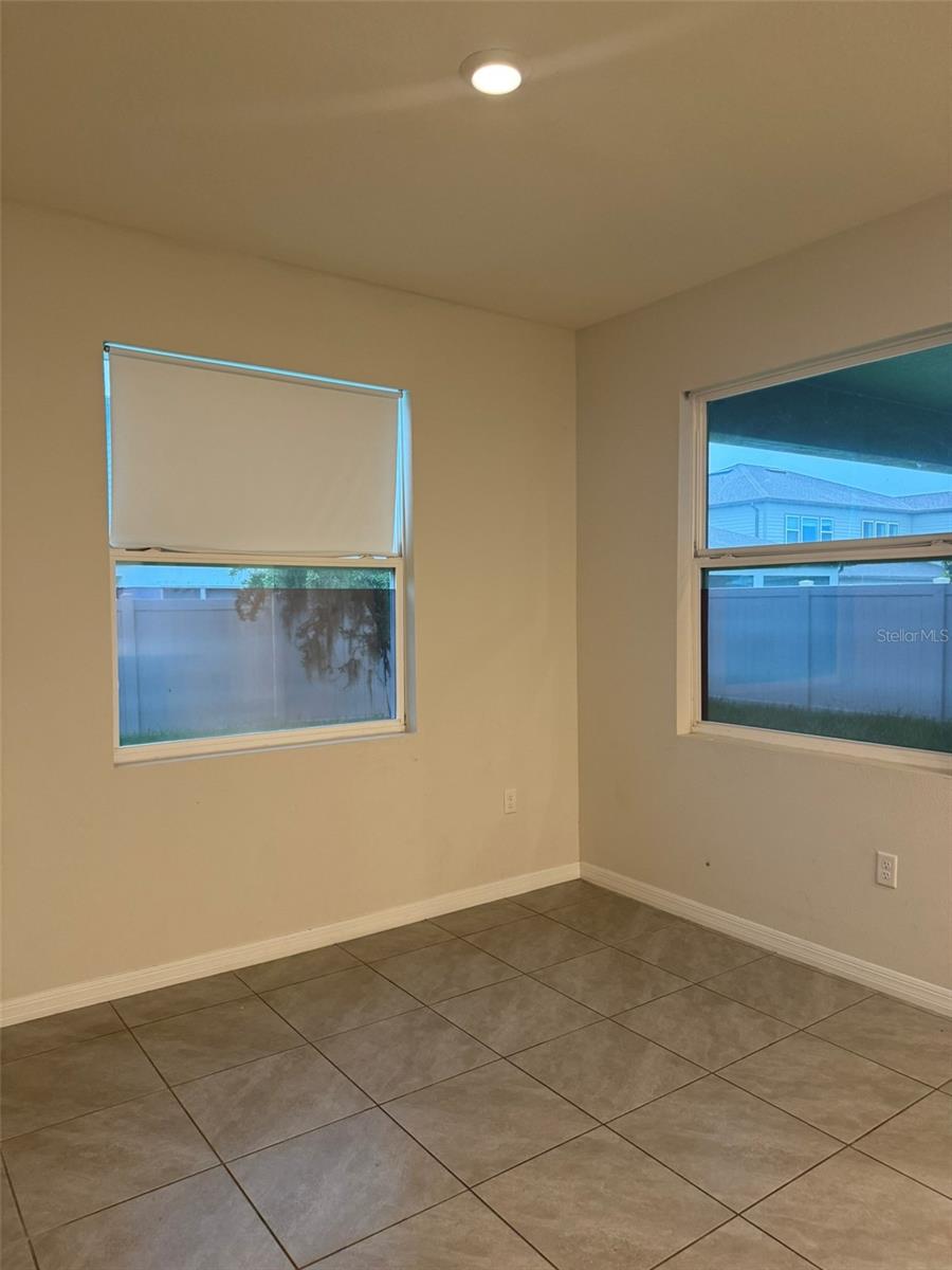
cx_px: 476
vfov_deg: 71.6
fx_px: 880
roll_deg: +0.0
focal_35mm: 24
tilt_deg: -1.8
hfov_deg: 56.8
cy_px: 635
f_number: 1.78
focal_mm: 6.76
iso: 250
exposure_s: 1/60
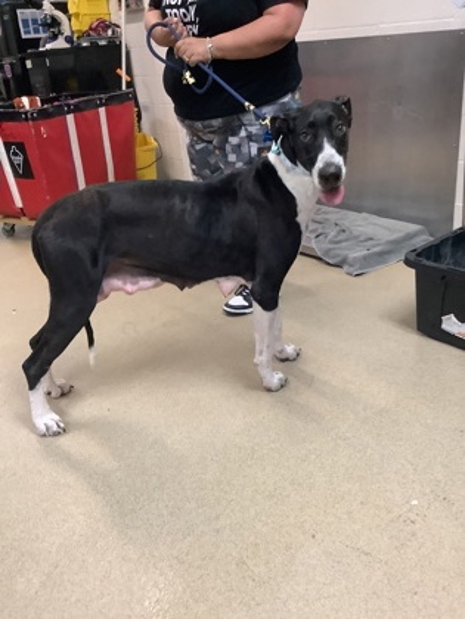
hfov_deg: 45.4
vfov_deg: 58.4
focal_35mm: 31
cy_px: 310
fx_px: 555
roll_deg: +6.3
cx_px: 232
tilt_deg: -25.9
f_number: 2.4
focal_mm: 3.3
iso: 400
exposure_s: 1/60
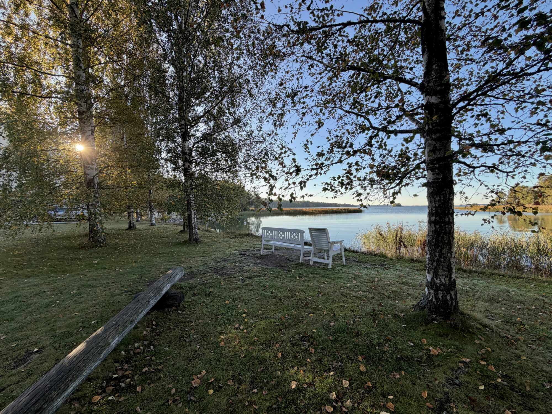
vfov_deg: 85.7
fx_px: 223
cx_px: 276
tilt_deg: -0.2
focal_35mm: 14
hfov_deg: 102.1
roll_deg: -0.5
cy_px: 207
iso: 64
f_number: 2.2
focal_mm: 2.22
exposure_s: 1/472
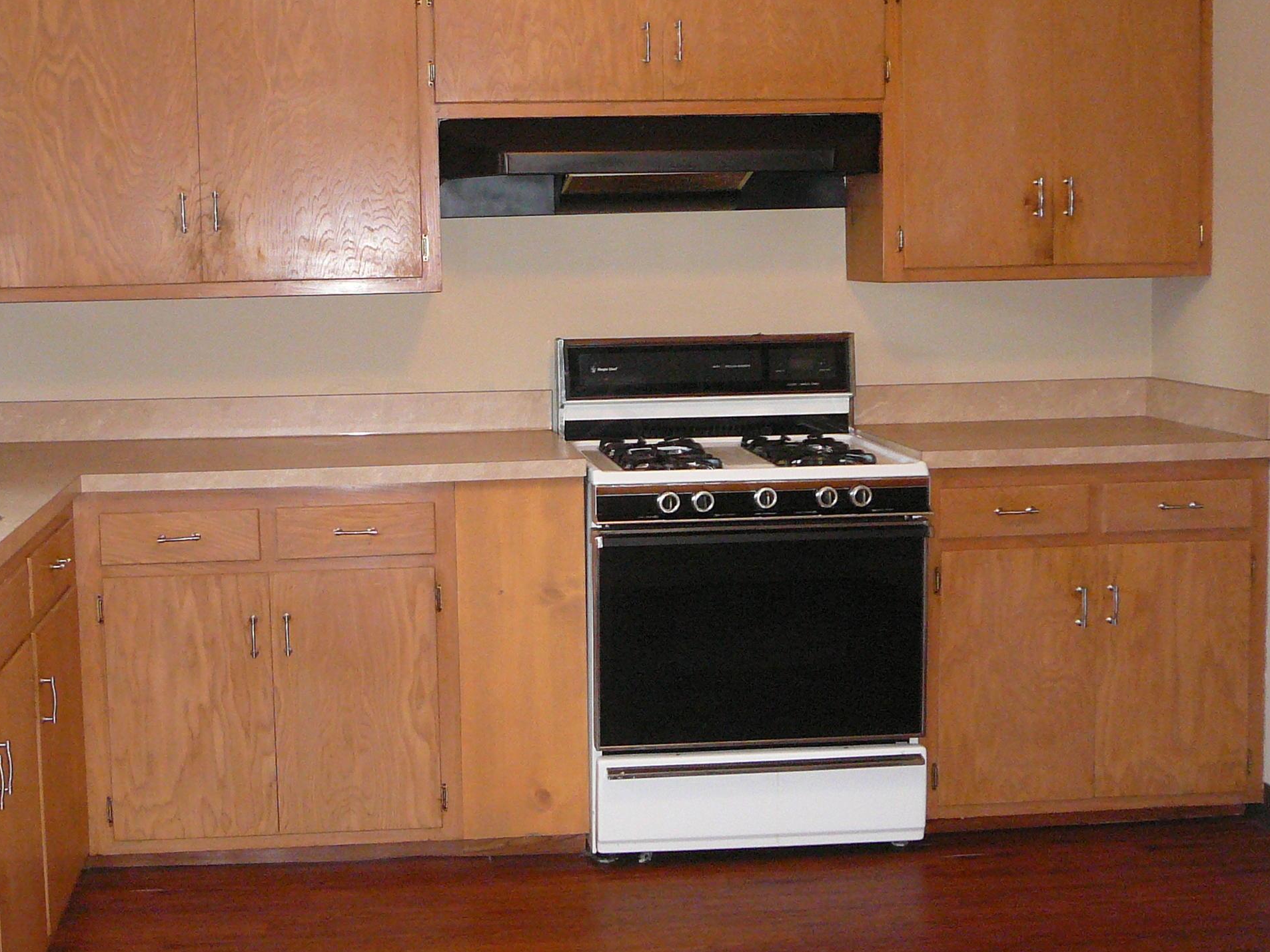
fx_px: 1725
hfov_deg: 40.2
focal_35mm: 47
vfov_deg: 30.8
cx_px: 476
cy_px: 413
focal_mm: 5.2
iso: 320
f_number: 2.8
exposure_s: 1/30
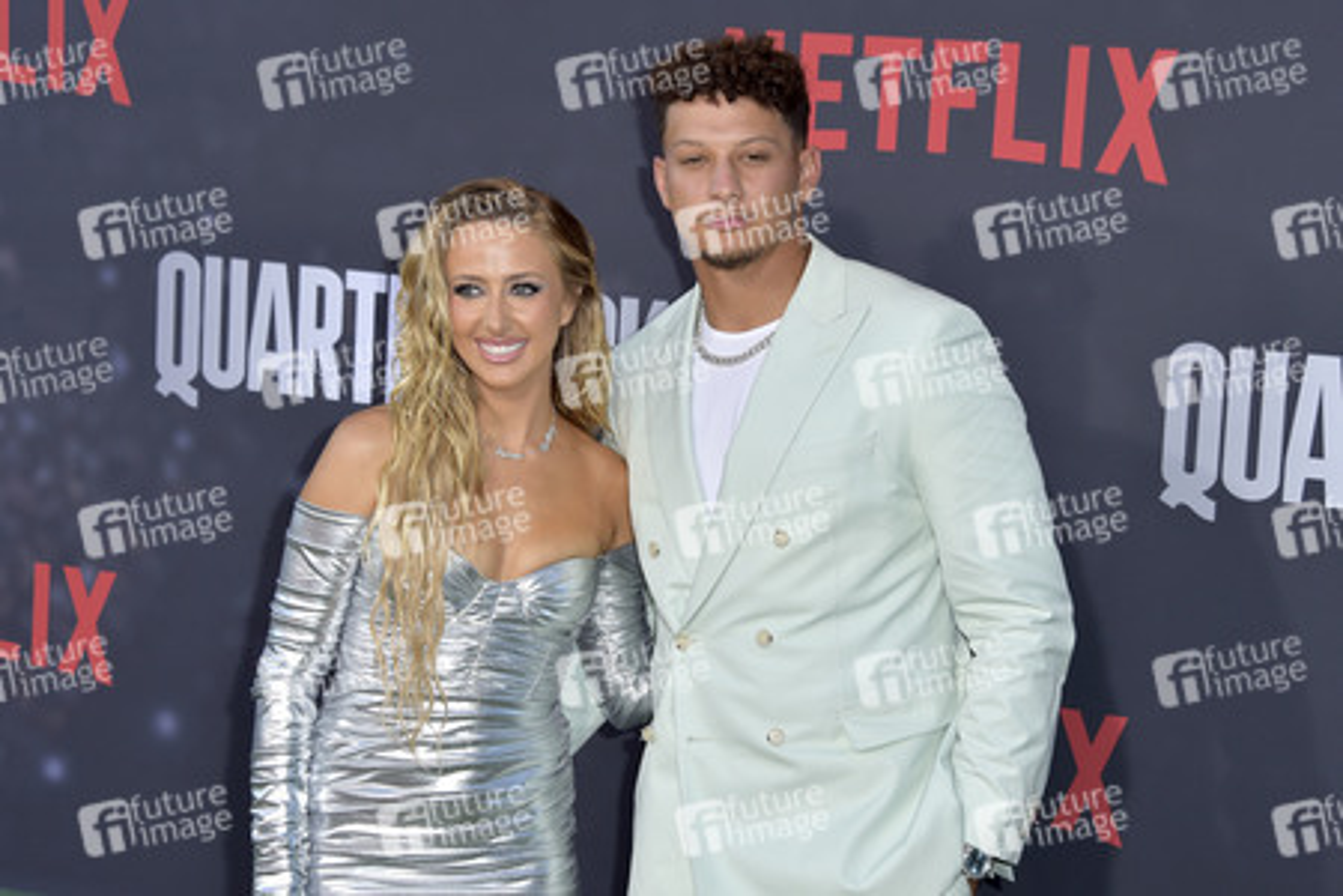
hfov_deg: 29.7
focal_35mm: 68
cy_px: 448
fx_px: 2537
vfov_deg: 20.0
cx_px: 672
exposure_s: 1/250
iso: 320
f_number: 6.3
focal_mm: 68
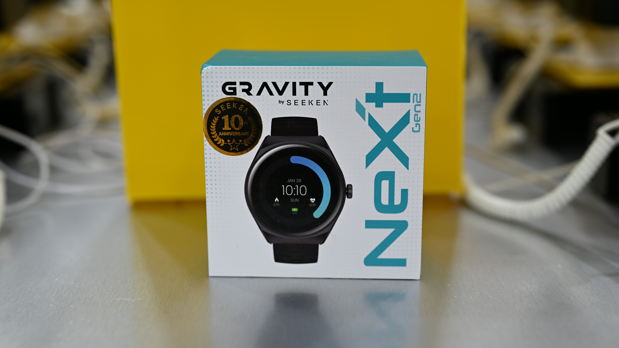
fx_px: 870
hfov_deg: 39.2
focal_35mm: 53
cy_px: 197
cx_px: 313
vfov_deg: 22.6
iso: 160
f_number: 2.5
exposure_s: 1/80
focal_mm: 50
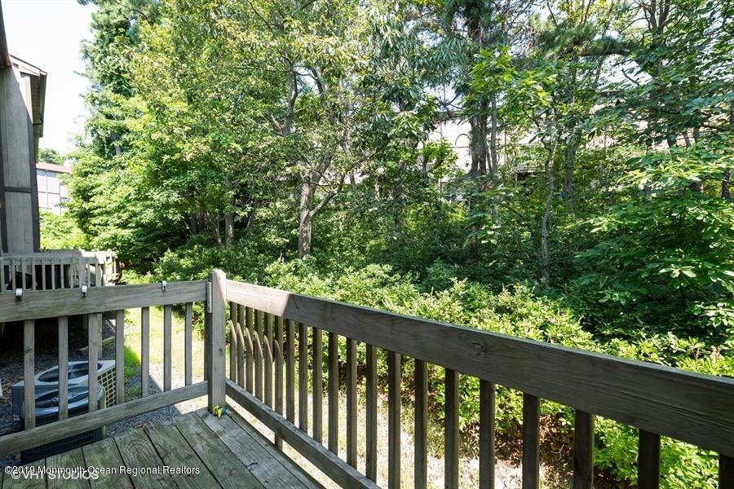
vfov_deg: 73.7
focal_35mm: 16
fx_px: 326
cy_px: 244
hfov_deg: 96.7
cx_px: 367
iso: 320
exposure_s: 1/80
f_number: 8
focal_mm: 16
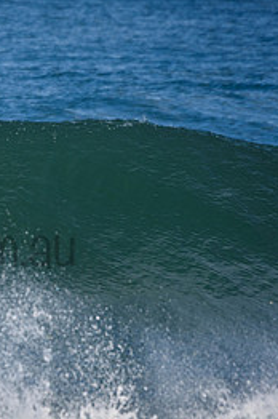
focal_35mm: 1264
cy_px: 229
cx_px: -94
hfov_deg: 1.1
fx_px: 14679
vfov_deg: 1.6
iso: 250
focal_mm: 380
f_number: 5.6
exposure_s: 1/2000
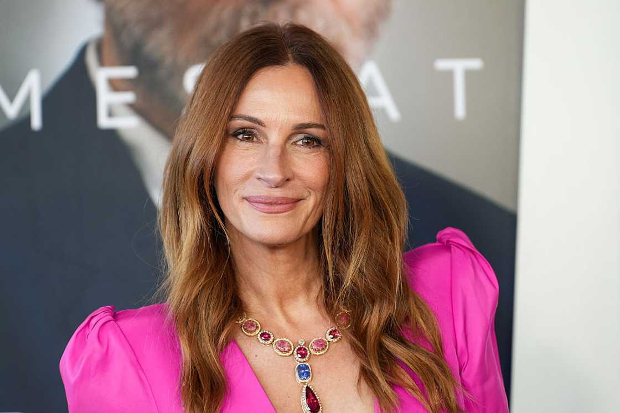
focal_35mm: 225
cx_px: 310
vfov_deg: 6.1
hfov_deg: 9.1
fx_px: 3875
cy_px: 206
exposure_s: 1/400
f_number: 2.8
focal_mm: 150
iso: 800
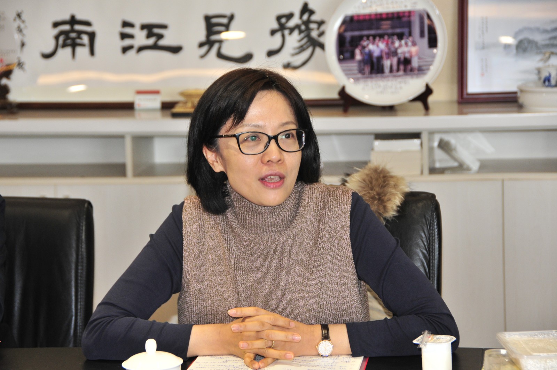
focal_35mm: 120
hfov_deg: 17.1
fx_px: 1854
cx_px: 278
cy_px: 185
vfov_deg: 11.4
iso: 500
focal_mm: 80
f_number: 6.3
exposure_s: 1/60
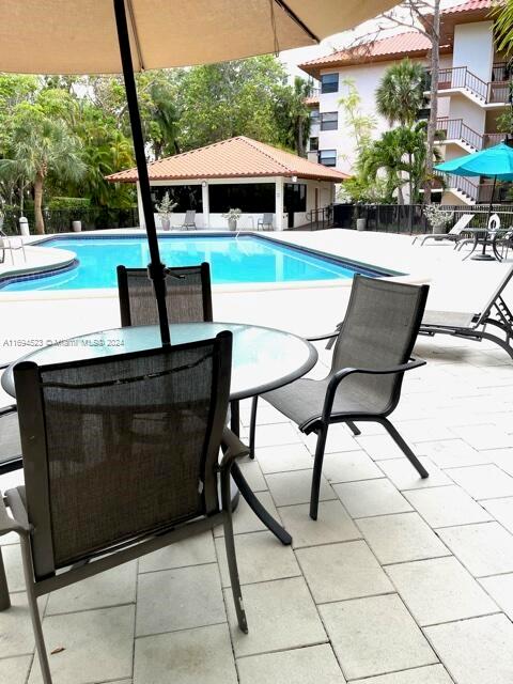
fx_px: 514
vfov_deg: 67.3
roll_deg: +0.9
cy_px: 342
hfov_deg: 53.1
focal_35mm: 26
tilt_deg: -14.8
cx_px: 256
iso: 32
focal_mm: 5.1
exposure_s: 1/357
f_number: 1.6
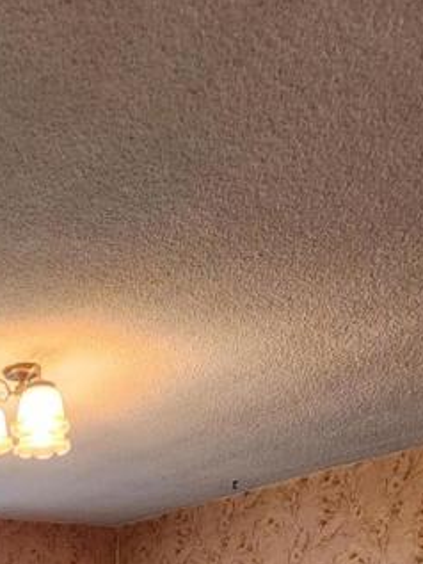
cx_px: -80
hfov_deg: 29.7
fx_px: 684
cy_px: 820
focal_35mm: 42
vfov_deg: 29.6
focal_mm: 2.2
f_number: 2.2
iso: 400
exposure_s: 1/60
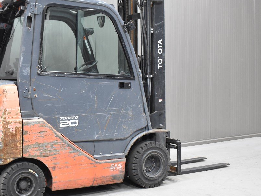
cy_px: 86
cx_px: 75
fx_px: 422
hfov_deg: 33.8
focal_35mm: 56
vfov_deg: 26.1
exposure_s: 1/25
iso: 1600
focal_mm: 26
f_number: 5
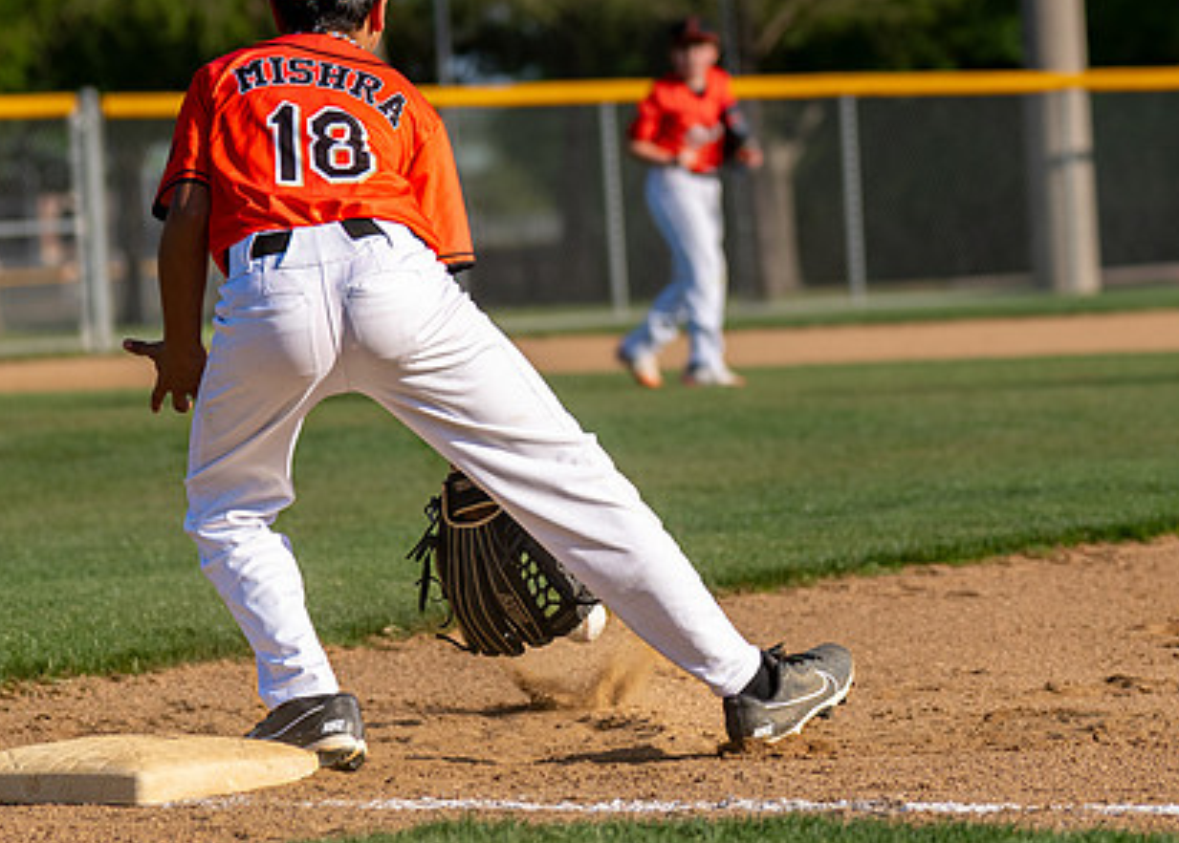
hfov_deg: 8.9
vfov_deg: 6.3
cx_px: 596
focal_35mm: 227
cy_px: 291
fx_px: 7605
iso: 160
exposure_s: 1/3200
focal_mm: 84
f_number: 2.8
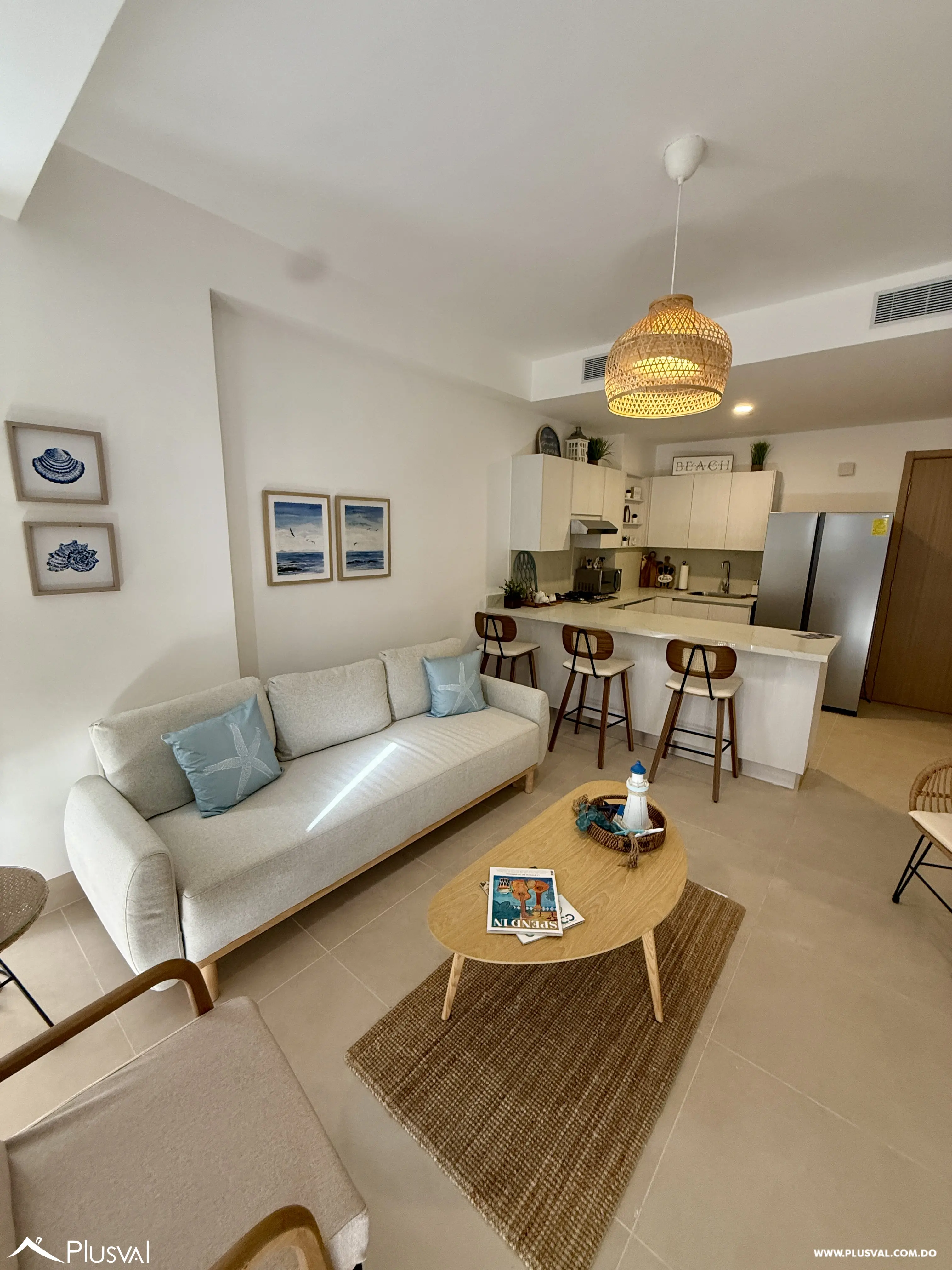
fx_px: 513
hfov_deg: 85.7
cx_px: 476
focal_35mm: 14
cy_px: 635
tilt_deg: -11.4
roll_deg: -1.5
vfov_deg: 102.1
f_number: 2.2
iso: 250
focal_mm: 2.22
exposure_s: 1/60
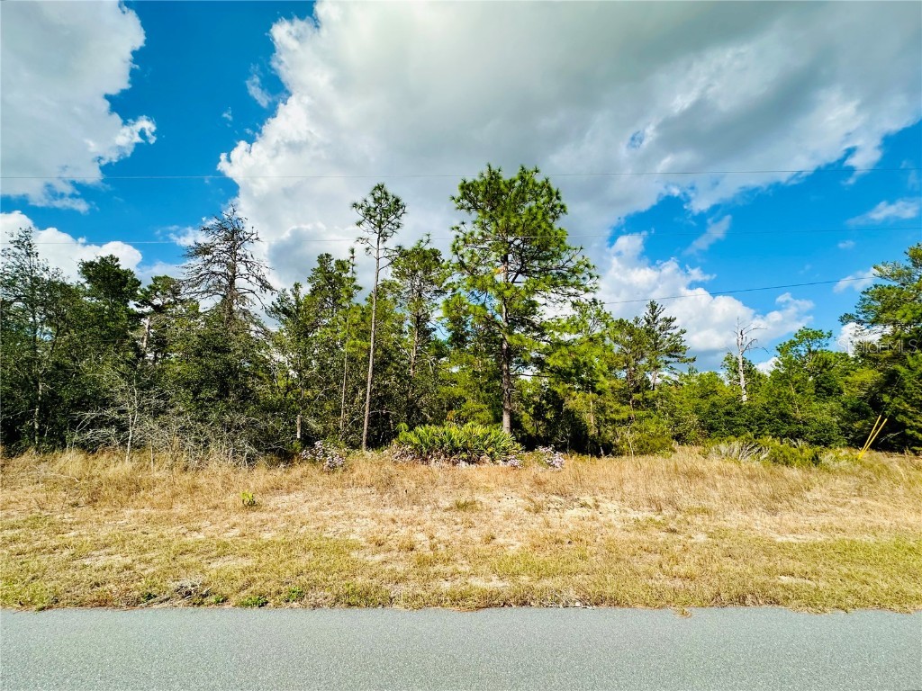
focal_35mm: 14
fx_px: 373
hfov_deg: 102.1
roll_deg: -1.2
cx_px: 461
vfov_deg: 85.7
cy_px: 346
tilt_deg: +12.3
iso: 50
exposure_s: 1/1742
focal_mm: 2.22
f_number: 2.2
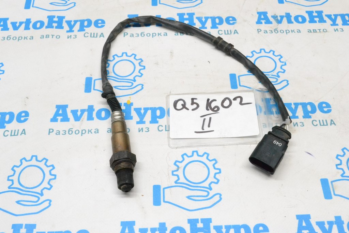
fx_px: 465
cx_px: 174
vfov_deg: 28.1
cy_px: 116
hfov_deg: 41.1
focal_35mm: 48
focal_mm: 32
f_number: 13
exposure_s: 1/100
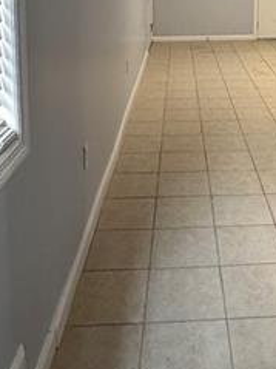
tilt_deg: -4.1
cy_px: 9
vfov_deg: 38.0
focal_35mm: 45
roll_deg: +1.6
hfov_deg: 31.5
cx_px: 211
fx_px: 479
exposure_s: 1/60
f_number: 2.2
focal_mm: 2.22
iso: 320
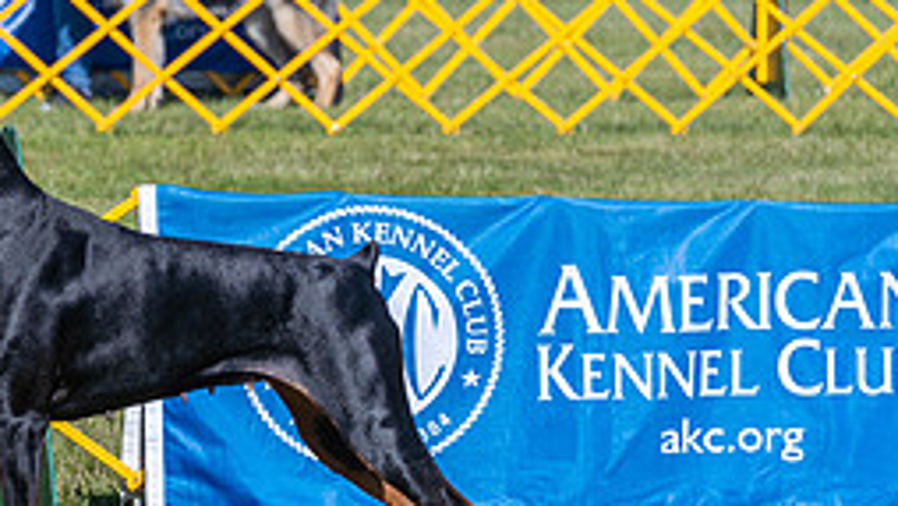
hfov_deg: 4.9
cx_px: 44
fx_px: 10551
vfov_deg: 2.7
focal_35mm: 443
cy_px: 60
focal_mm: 159
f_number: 6.3
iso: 200
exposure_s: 1/1250
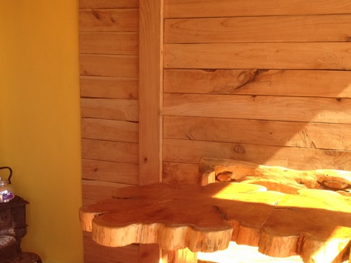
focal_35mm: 69
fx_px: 699
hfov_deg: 27.9
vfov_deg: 21.2
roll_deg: +0.5
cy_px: 171
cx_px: 99
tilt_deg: -13.4
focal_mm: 4.28
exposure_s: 1/192
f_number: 2.4
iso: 50
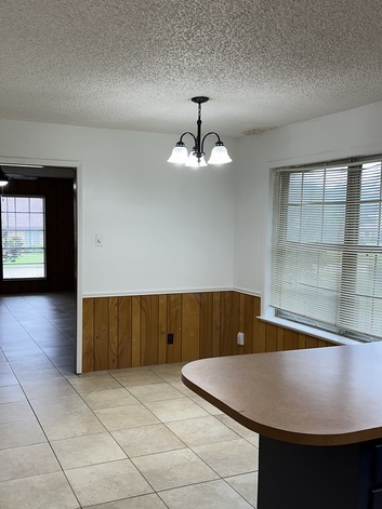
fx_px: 500
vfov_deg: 54.0
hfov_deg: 41.5
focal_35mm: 34
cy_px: 264
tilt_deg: -5.0
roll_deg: -1.0
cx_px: 143
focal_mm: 6.86
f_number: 1.78
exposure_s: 1/120
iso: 100
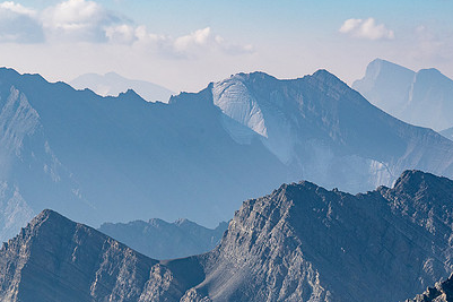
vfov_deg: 4.8
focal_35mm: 289
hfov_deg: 7.1
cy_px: 193
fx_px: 3635
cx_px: 208
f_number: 8
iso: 200
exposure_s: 1/320
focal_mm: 96
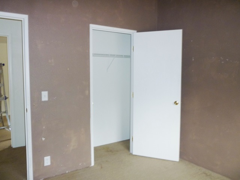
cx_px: 120
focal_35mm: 29
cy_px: 90
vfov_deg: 48.2
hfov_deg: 61.7
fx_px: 201
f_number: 3.3
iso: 160
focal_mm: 5.2
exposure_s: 1/8
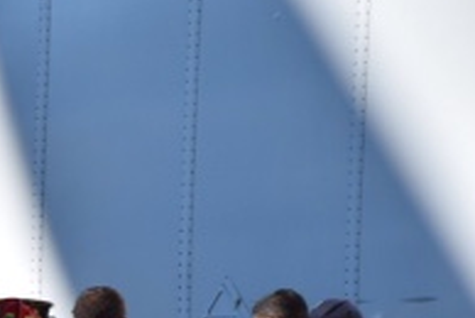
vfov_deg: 4.0
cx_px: -301
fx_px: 4585
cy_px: 489
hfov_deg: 5.8
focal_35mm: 347
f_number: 7.1
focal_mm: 70
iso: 400
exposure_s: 1/1600
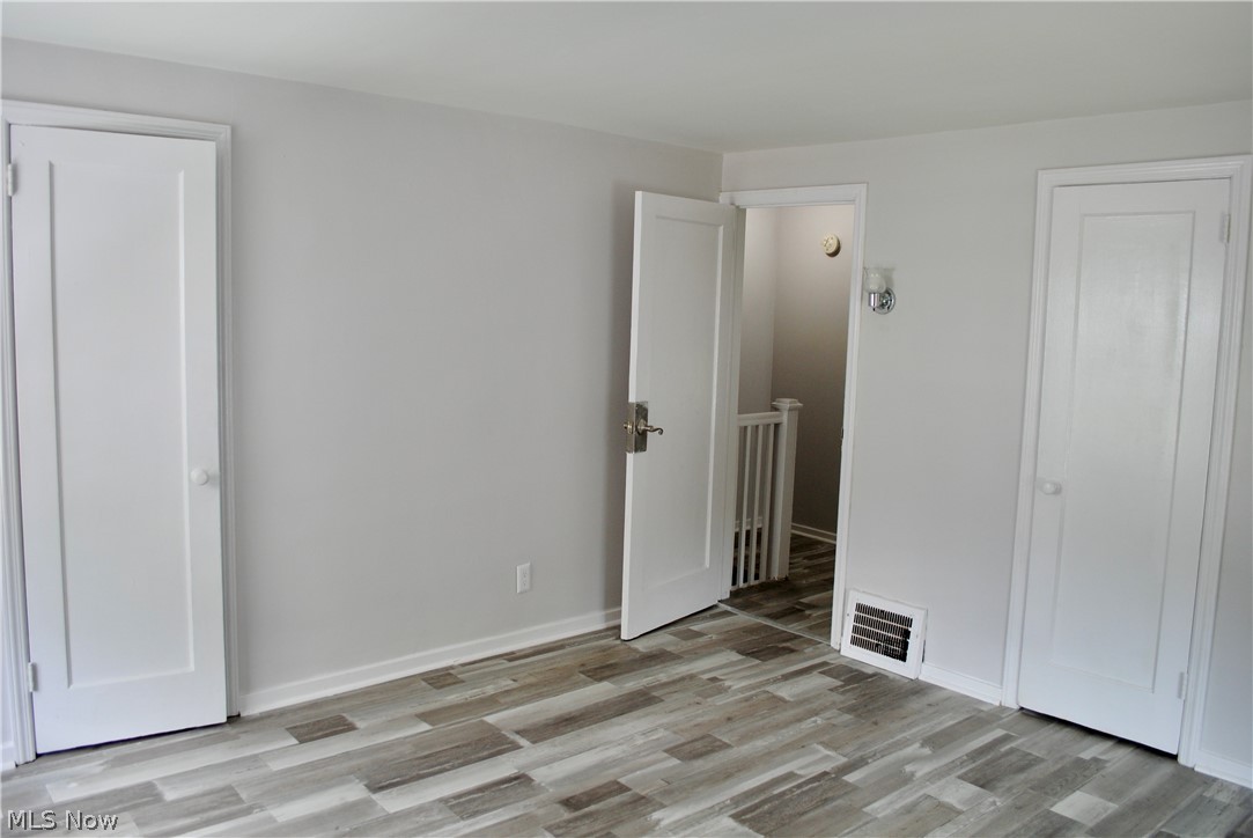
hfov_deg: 67.3
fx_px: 940
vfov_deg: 48.0
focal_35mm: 27
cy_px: 419
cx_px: 626
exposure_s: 1/80
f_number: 4.5
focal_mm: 18
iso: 200
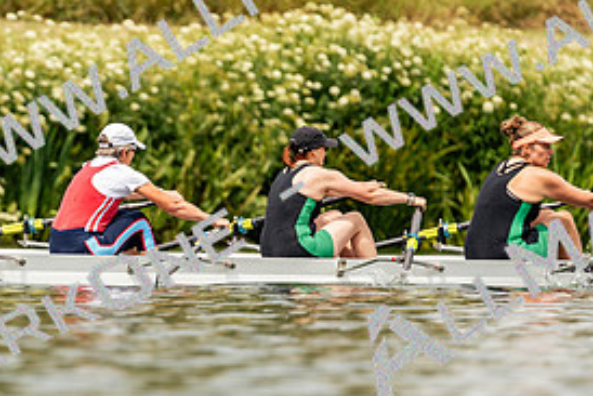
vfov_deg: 1.1
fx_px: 20913
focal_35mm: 1269
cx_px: 182
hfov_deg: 1.6
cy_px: 202
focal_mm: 600
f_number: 6.3
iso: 200
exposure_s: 1/2000
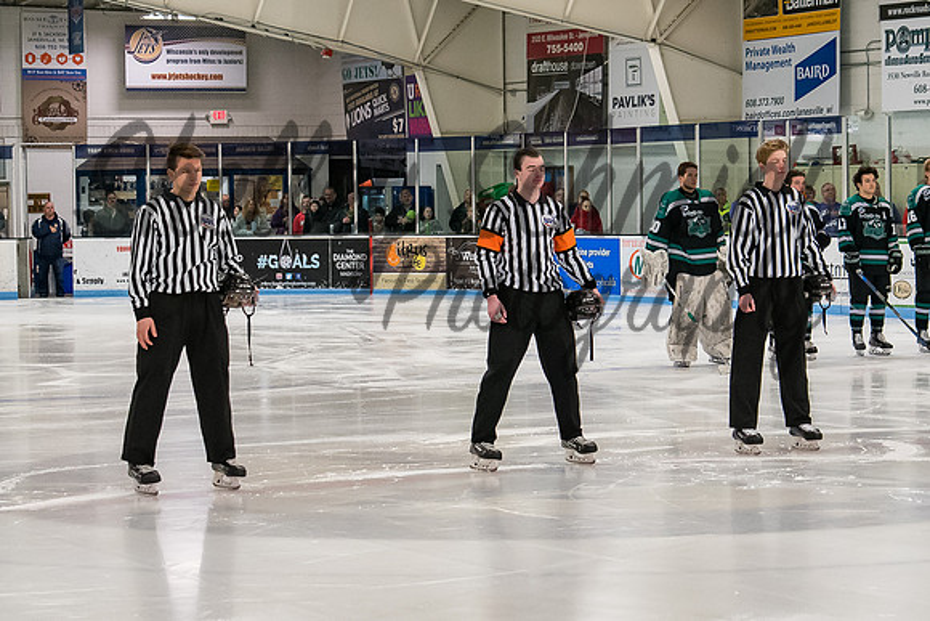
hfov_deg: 19.0
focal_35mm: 108
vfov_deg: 12.7
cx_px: 550
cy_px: 278
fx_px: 2781
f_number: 4.5
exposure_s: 1/200
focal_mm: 45
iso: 2500
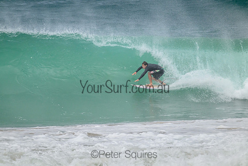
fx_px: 5512
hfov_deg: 2.6
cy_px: 83
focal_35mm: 800
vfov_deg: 1.7
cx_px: 124
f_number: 11
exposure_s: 1/2000
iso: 1250
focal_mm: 800
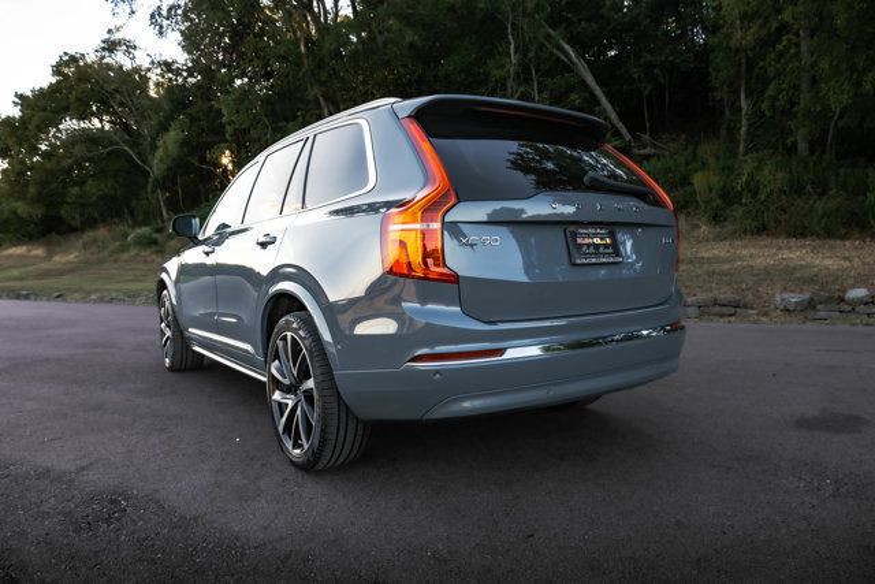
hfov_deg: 73.7
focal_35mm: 24
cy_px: 292
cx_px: 438
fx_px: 583
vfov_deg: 53.2
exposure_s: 1/400
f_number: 7.1
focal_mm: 24
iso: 800
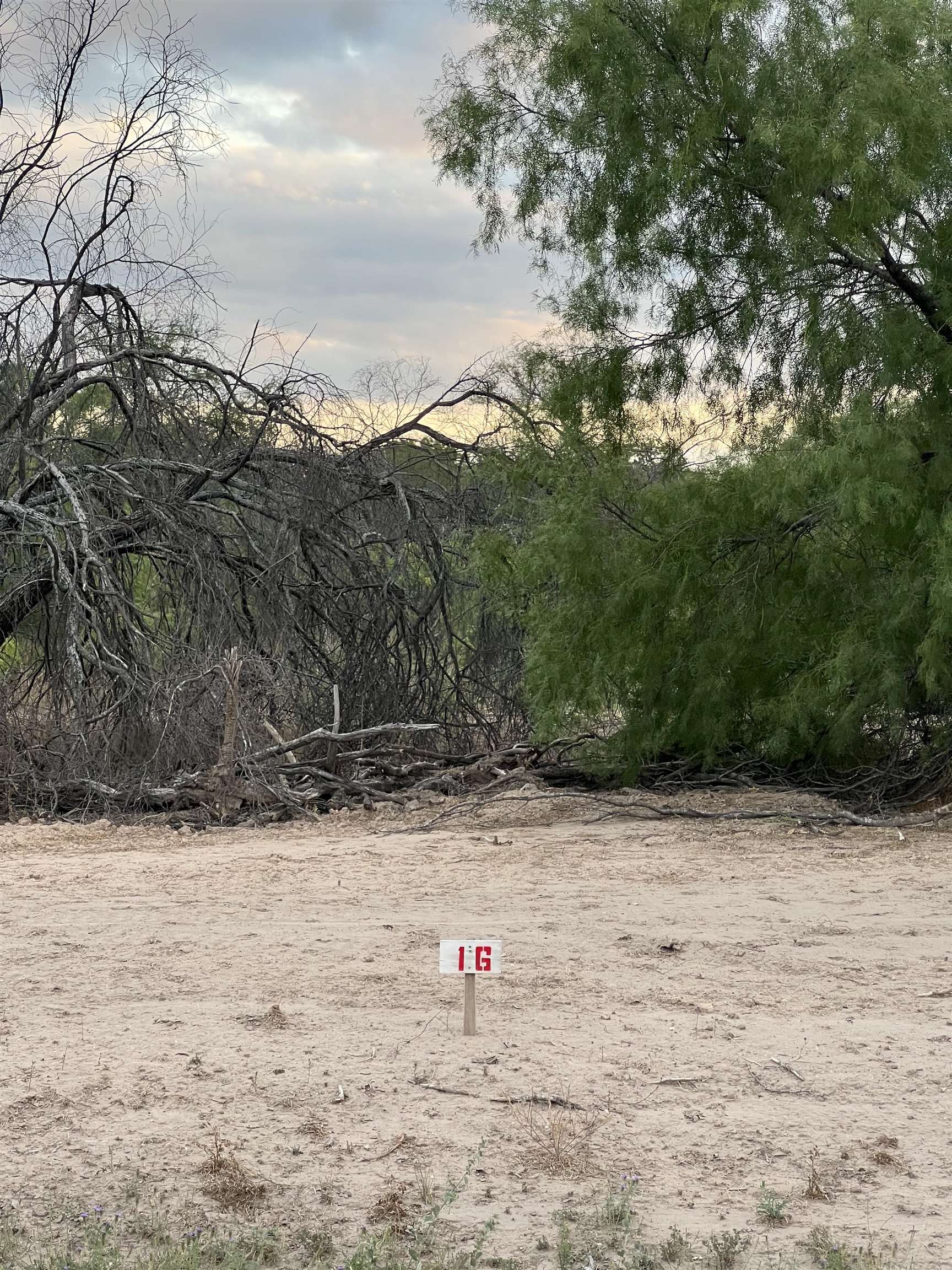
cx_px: 476
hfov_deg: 19.1
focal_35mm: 77
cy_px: 635
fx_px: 2824
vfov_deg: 25.3
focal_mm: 9
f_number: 2.8
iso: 80
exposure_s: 1/99
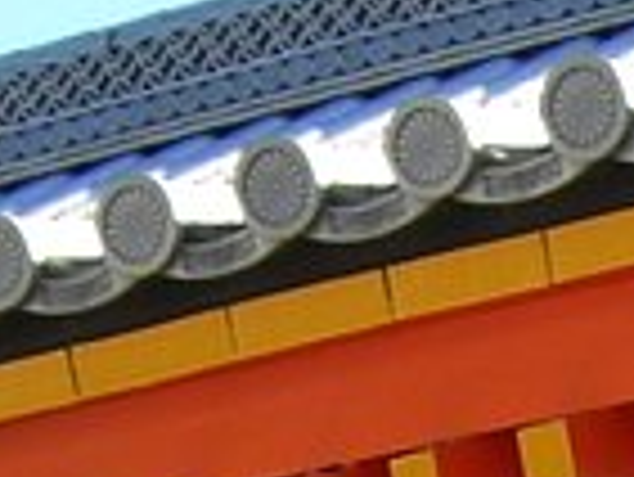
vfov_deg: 5.2
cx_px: 706
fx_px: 5041
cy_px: 1332
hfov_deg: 7.2
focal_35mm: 275
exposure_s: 1/125
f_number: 4.3
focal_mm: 6.2
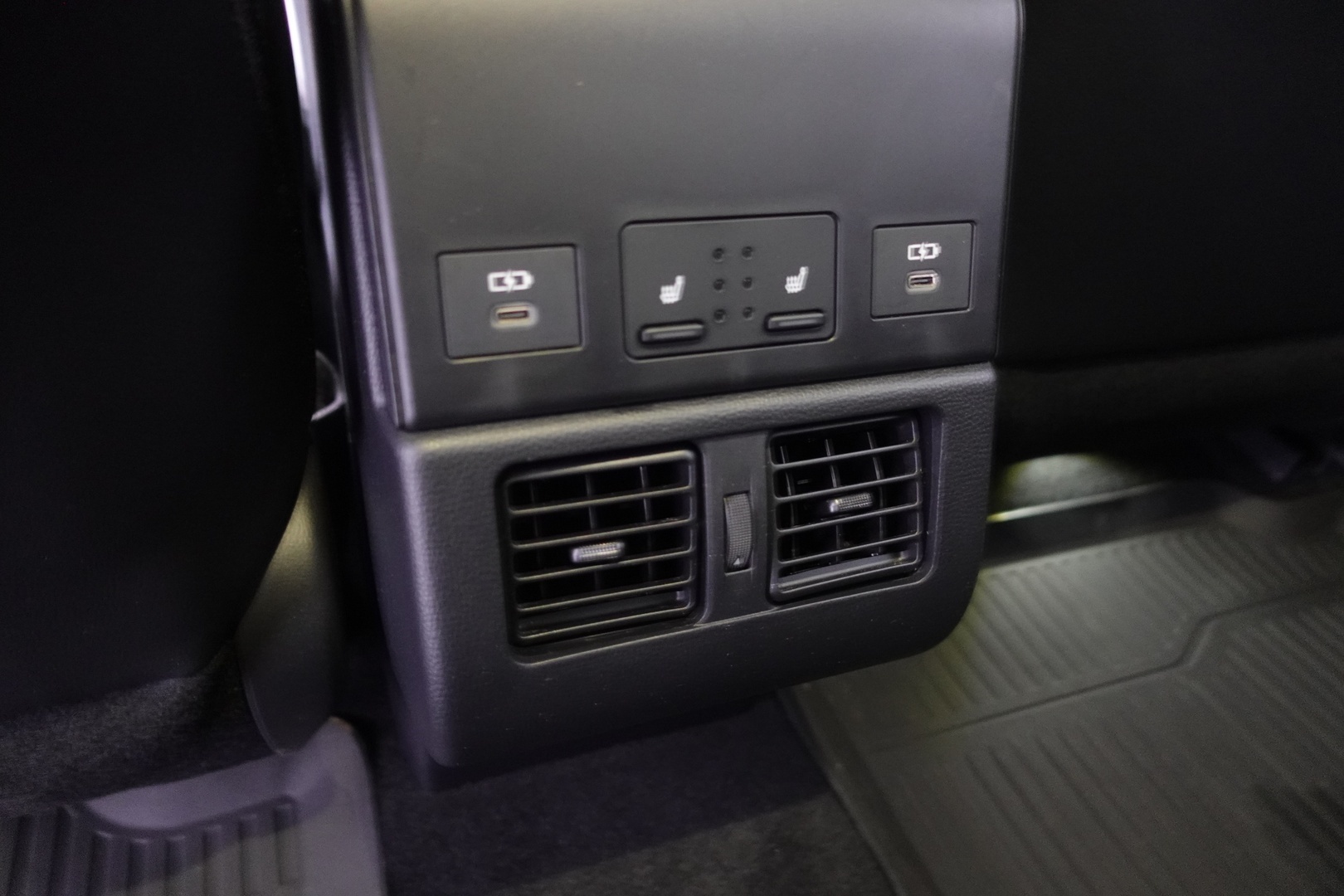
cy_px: 448
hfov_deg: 73.7
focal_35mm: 24
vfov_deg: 53.1
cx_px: 672
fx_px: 896
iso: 1600
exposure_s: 1/5
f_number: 1.8
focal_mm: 9.4
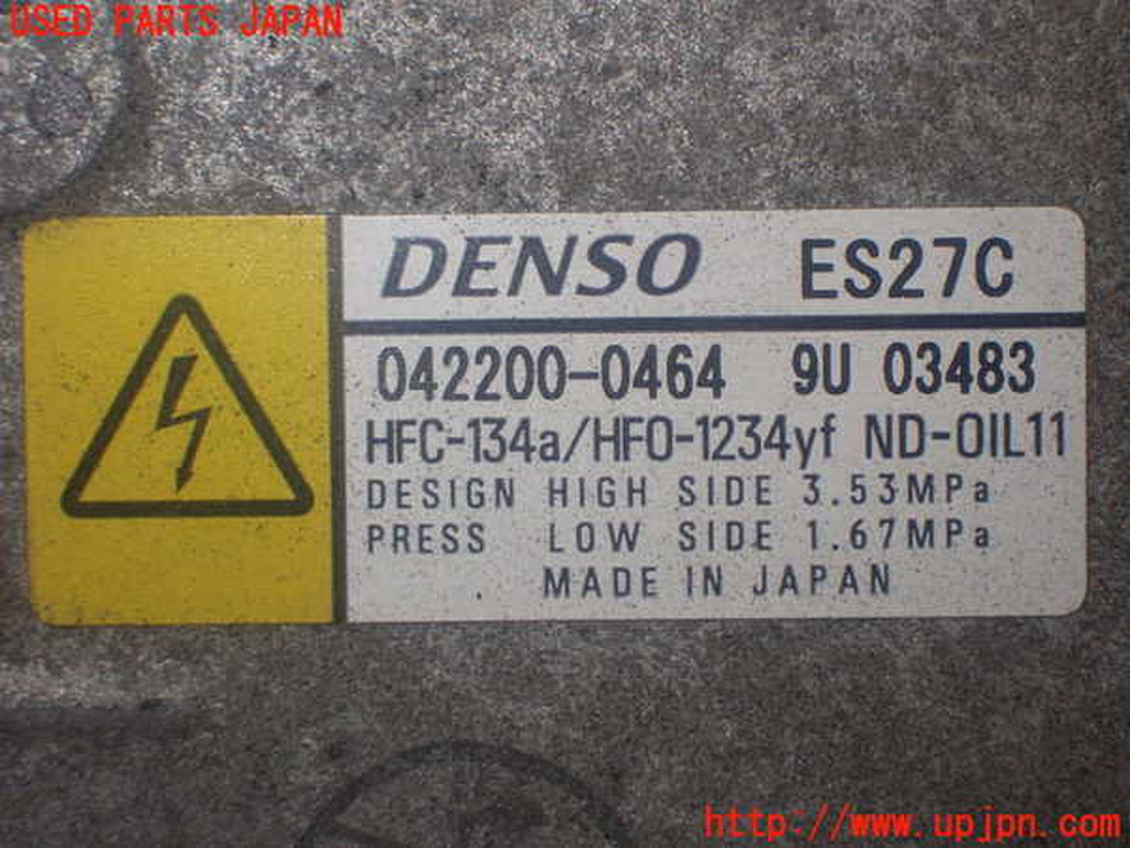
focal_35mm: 77
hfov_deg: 25.3
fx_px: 2514
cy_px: 424
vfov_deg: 19.1
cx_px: 565
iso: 200
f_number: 4.1
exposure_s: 1/80
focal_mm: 13.65
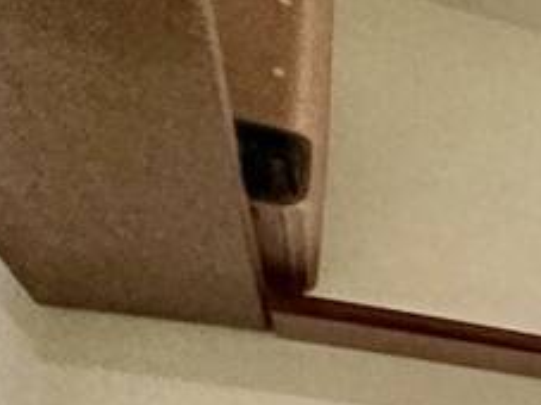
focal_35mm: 89
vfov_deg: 14.7
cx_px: 1573
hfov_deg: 11.9
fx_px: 1390
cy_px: 710
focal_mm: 2.22
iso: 500
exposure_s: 1/60
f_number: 2.2
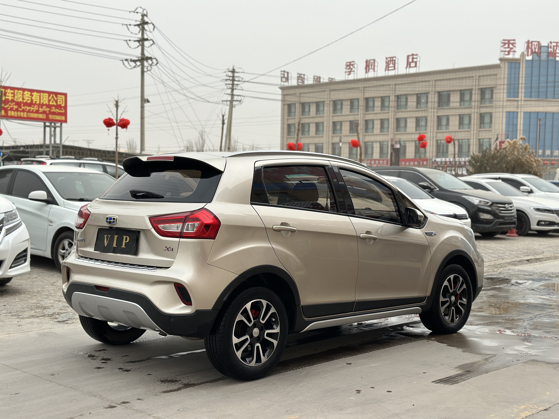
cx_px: 280
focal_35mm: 48
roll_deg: -1.1
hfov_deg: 39.7
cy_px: 210
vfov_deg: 30.3
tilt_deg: -3.0
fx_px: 775
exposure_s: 1/3257
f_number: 1.78
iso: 80
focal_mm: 6.86
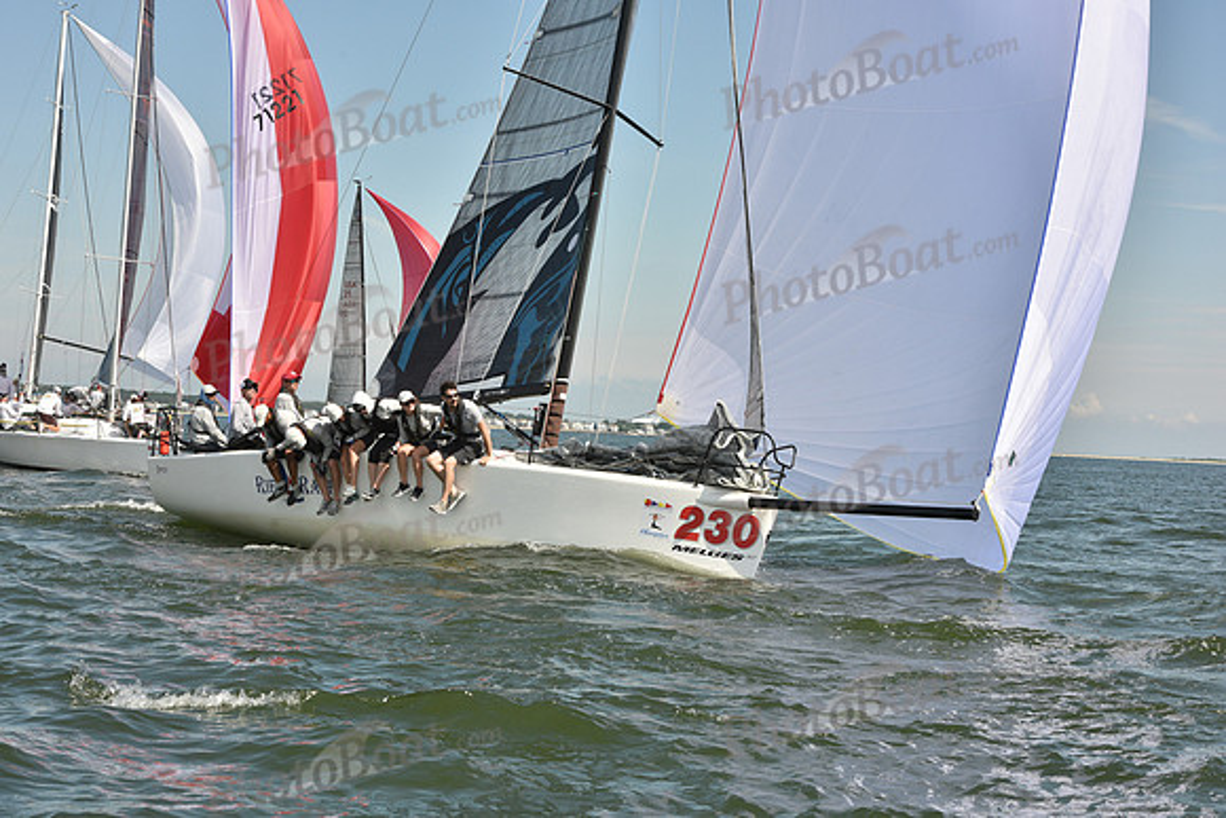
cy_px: 409
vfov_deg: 19.5
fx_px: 2384
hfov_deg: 28.8
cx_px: 613
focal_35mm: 70
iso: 320
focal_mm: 70
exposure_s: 1/640
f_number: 13
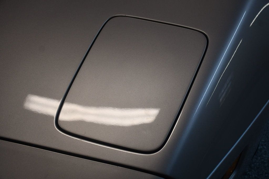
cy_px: 90
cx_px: 134
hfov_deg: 38.9
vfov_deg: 26.5
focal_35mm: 51
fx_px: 381
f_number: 4.2
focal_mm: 34
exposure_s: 1/250
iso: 560
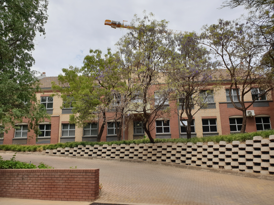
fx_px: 206
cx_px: 137
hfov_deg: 67.3
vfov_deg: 53.1
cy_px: 102
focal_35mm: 26
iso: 50
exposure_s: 1/1287
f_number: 2.4
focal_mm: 4.3
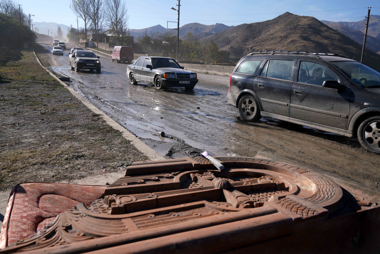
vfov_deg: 45.0
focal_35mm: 29
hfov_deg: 63.7
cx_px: 190
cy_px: 127
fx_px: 306
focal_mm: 29
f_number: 5.6
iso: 500
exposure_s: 1/2500
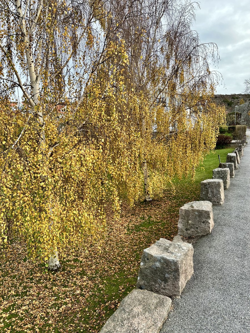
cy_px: 166
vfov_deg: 71.6
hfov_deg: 56.8
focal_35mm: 24
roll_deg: -0.4
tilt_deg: -8.3
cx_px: 125
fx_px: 231
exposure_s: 1/756
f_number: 1.78
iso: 80
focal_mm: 6.86
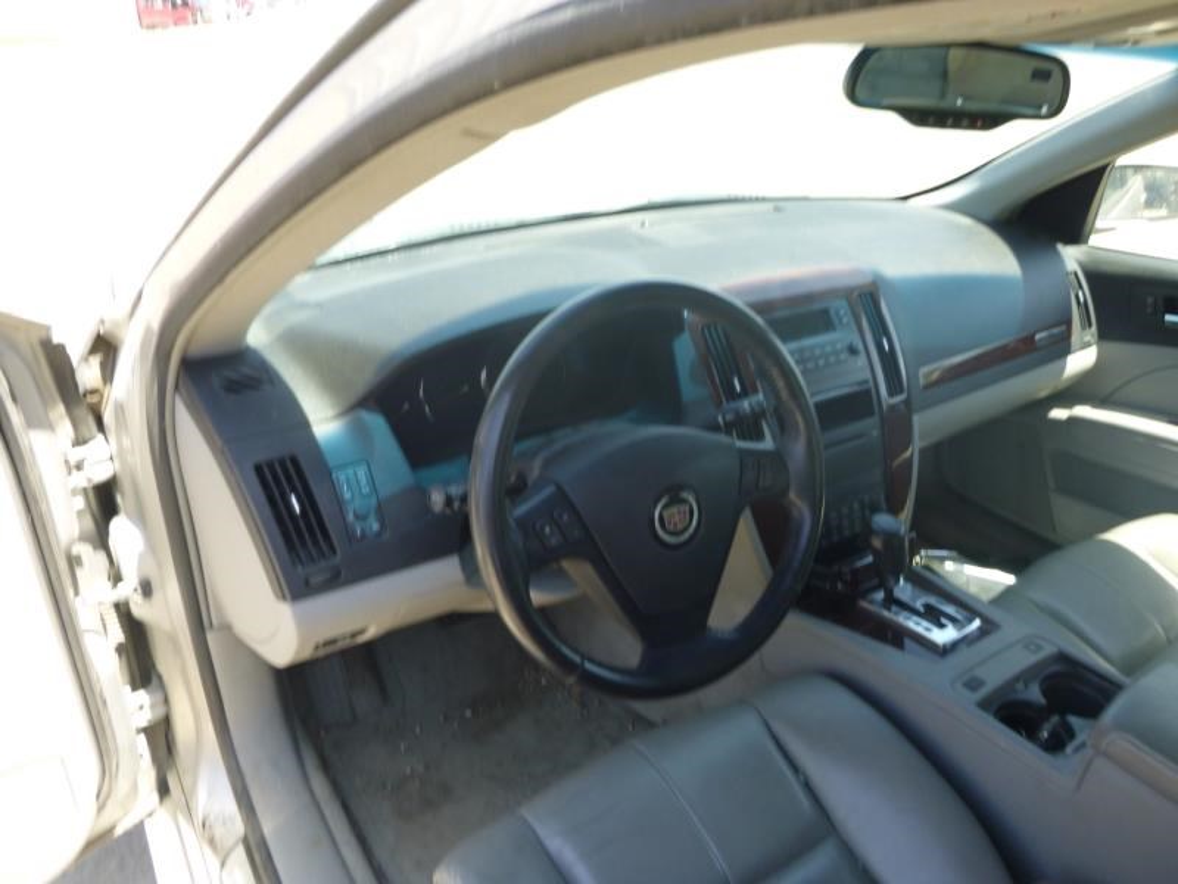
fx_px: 851
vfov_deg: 54.9
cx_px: 589
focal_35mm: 25
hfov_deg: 69.4
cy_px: 442
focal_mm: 4.5
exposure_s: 1/60
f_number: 3.9
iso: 100
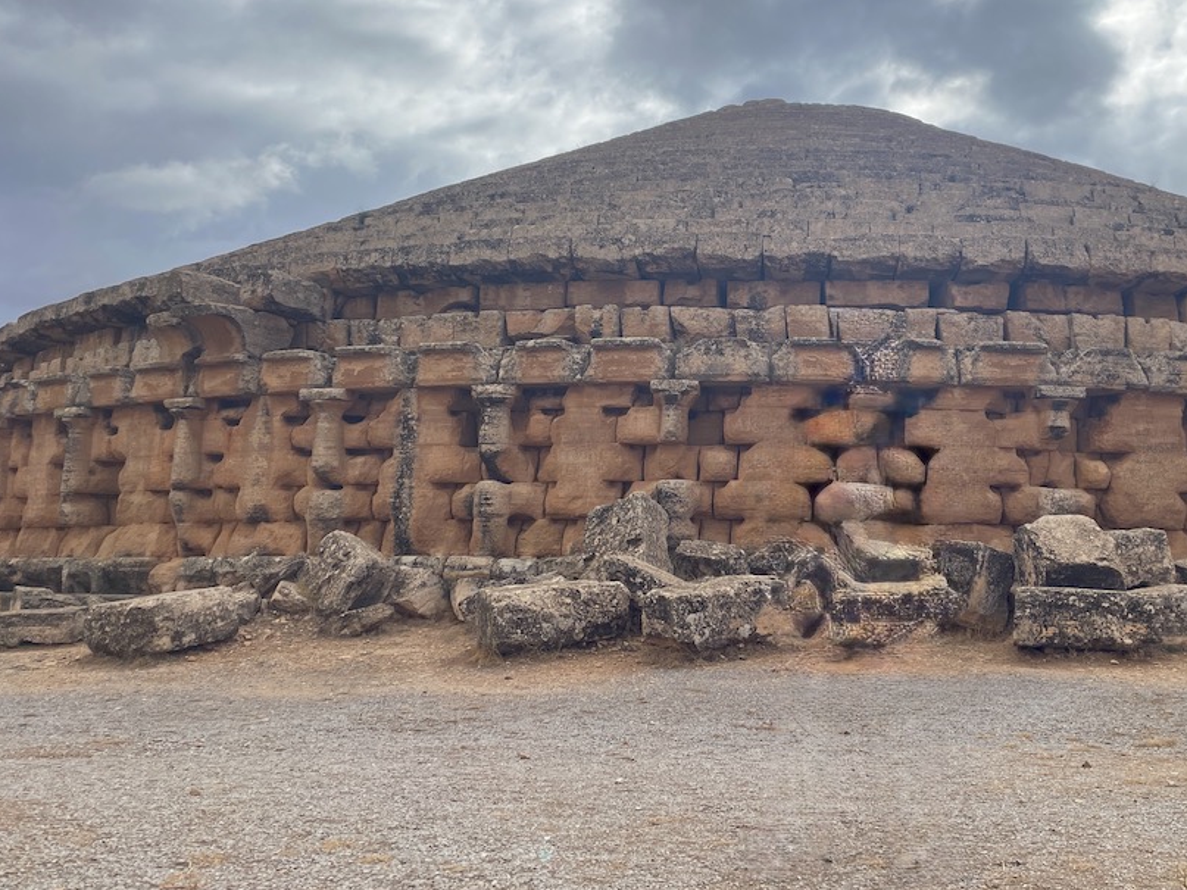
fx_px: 1131
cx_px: 747
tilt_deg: +10.8
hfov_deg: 54.7
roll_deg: -0.7
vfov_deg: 42.8
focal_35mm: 33
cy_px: 375
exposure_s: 1/7813
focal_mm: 4.2
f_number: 1.6
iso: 32
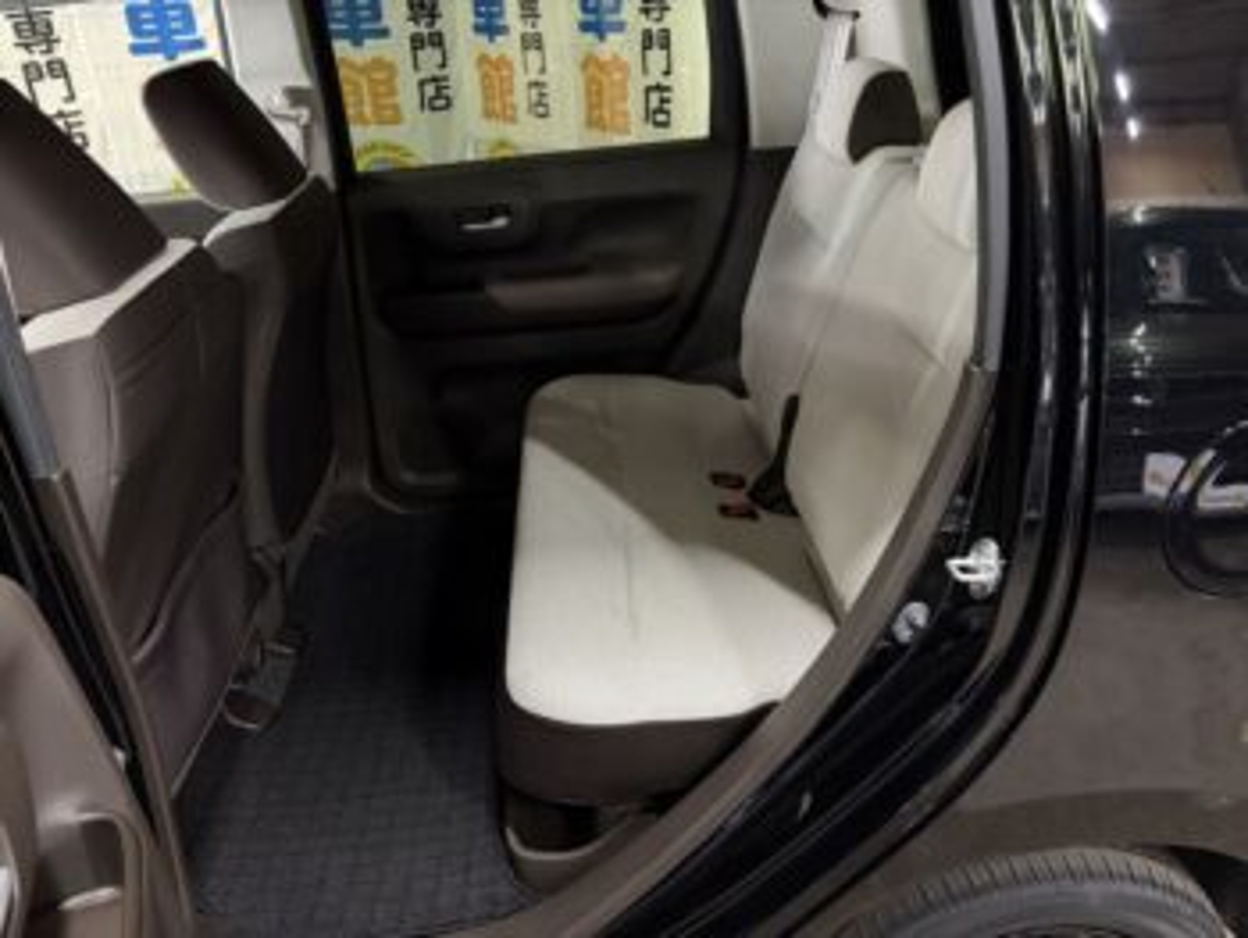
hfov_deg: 67.3
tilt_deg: -26.9
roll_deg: +3.9
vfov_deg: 53.1
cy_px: 469
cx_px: 624
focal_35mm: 26
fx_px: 938
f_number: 1.6
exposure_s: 1/31
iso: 640
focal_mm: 5.96
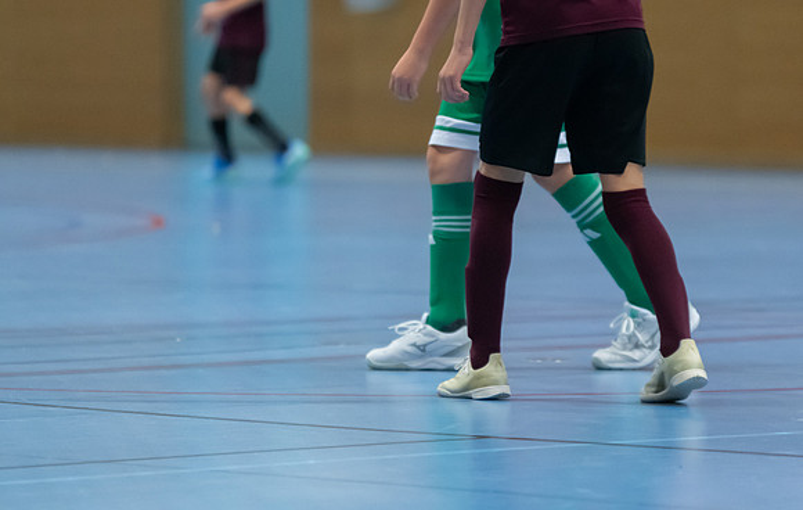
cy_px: 191
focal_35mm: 335
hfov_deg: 6.2
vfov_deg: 4.0
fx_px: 7373
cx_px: 478
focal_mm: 185
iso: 4500
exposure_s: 1/500
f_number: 3.2
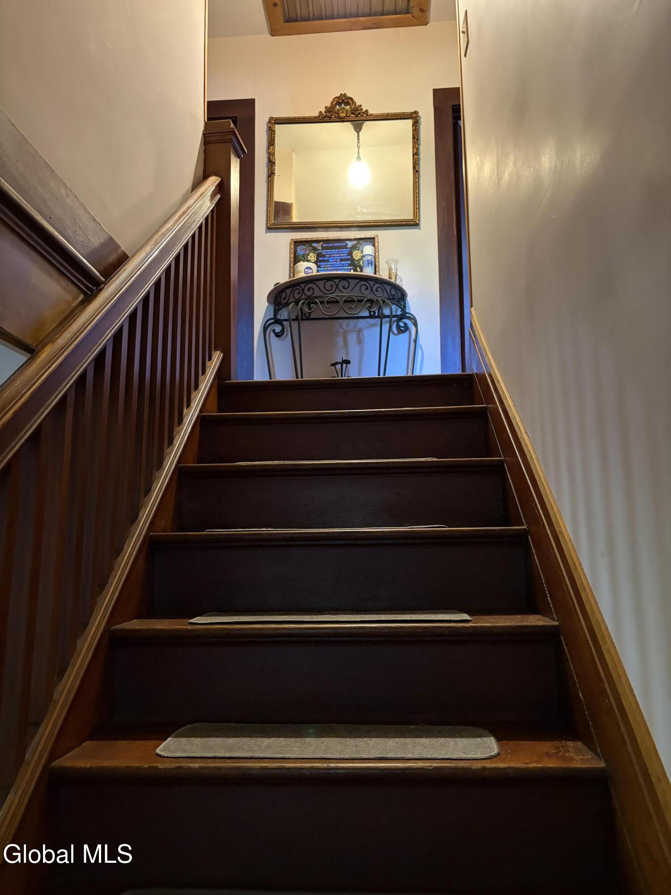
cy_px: 448
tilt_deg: +8.8
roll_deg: +1.6
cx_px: 336
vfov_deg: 67.3
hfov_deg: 53.1
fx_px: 672
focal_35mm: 26
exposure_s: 1/30
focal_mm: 5.96
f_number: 1.6
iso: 640
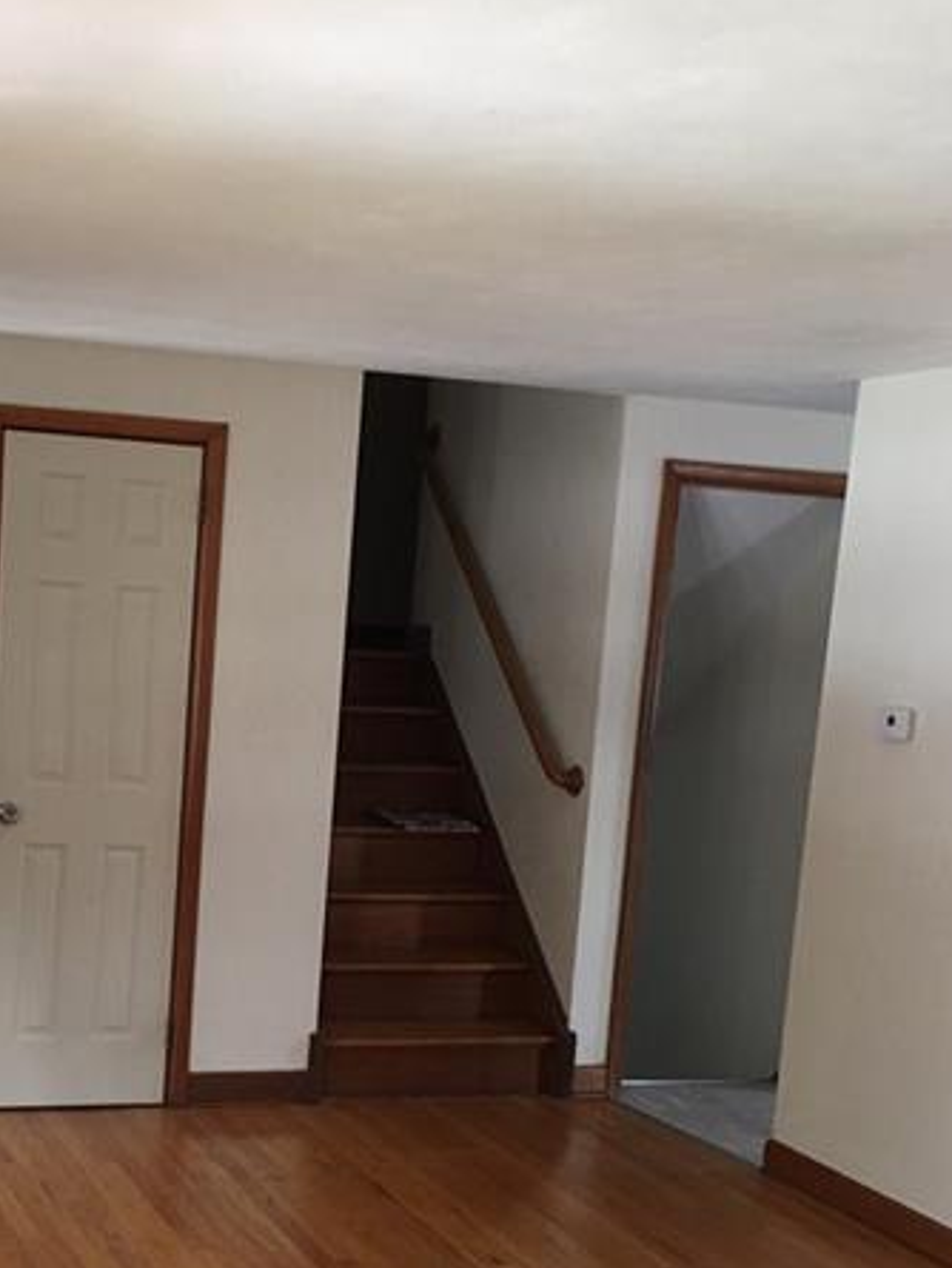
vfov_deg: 37.6
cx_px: 177
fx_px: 1833
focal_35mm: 50
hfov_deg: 28.4
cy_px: 889
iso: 40
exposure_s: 1/15
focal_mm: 4.15
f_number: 2.2
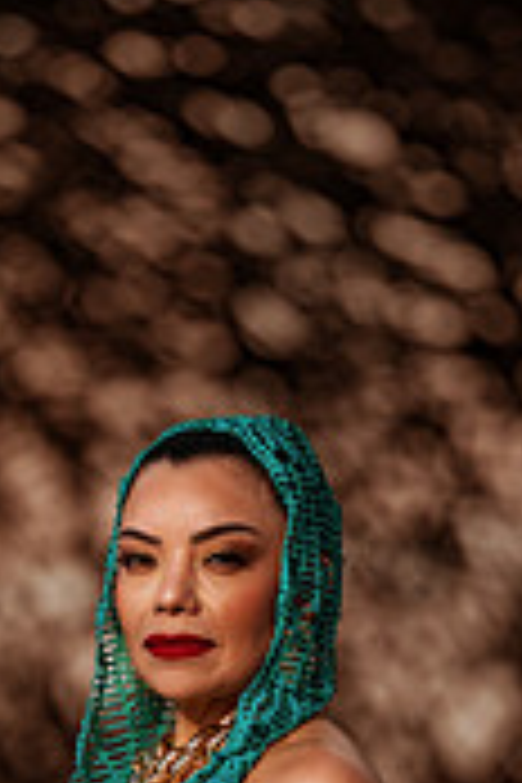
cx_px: 117
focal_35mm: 349
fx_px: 7590
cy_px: 832
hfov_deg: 3.9
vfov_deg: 5.9
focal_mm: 135
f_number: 1.8
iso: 80
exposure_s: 1/3200
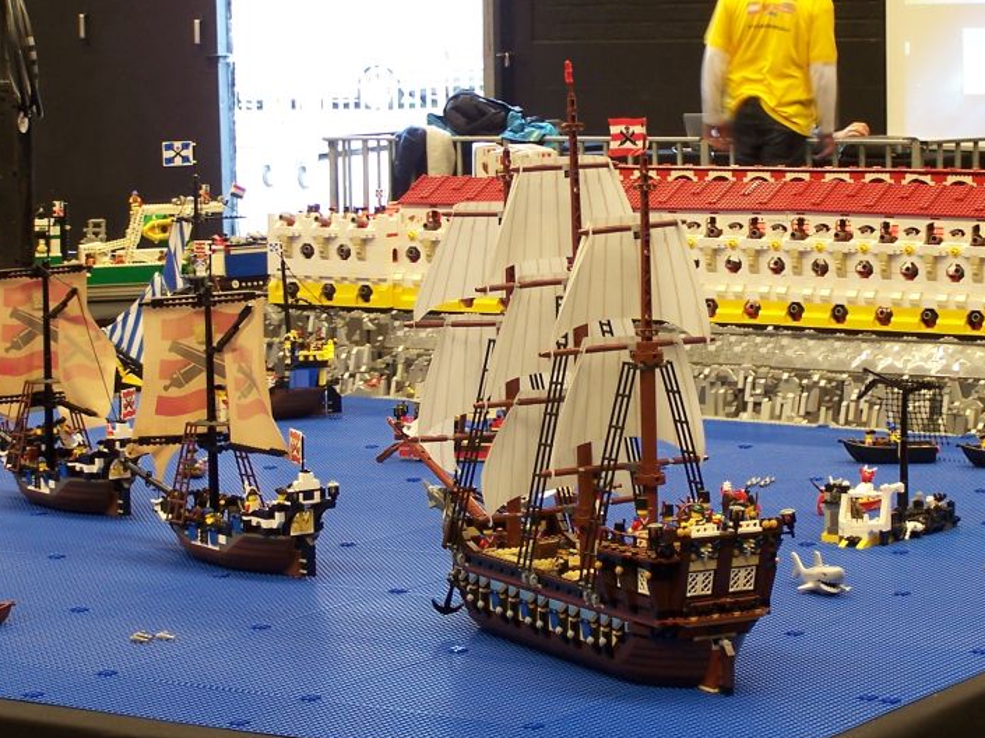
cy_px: 370
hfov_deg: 18.0
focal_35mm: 109
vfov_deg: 13.6
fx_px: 3100
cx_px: 608
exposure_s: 1/4
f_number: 3.2
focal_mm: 12.4
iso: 80
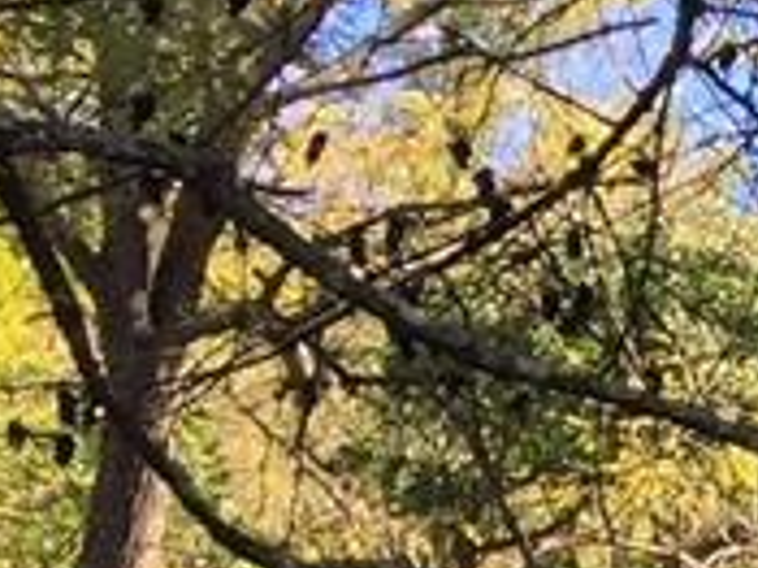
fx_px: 3720
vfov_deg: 8.6
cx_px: 2192
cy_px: 772
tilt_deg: +9.3
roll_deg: -1.6
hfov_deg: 9.4
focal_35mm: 170
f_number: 2.2
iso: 32
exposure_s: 1/366
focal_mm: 4.15
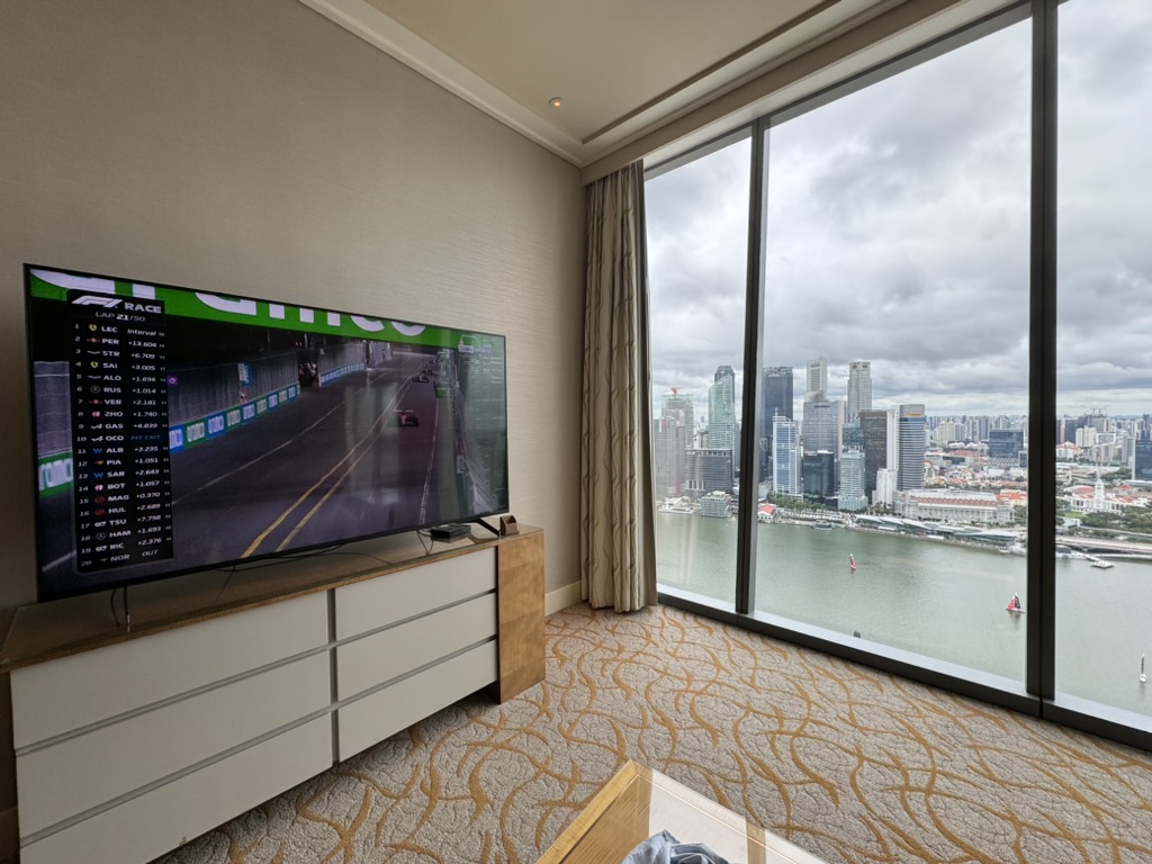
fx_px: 466
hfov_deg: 102.1
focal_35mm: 14
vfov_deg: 85.7
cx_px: 576
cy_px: 432
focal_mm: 2.22
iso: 40
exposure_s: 1/182
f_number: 2.2
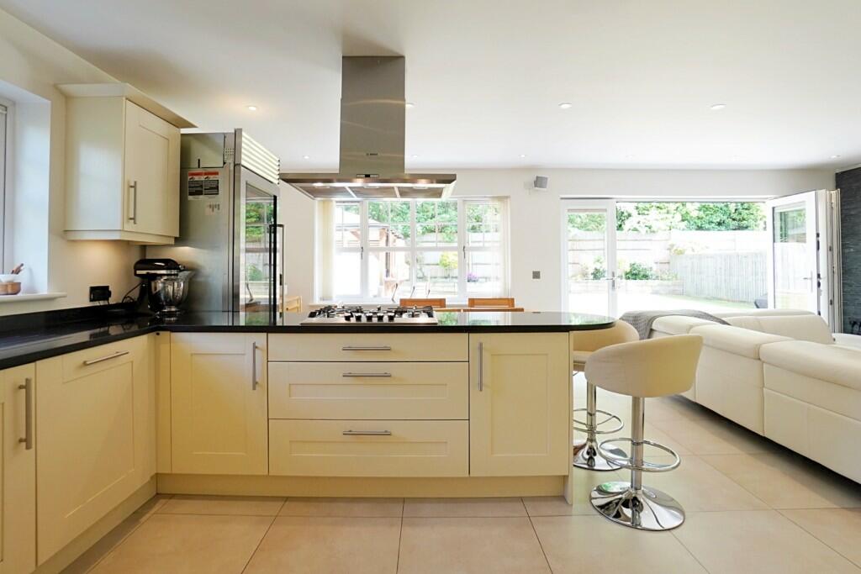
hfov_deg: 100.4
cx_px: 430
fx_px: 359
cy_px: 287
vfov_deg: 77.3
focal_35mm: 15
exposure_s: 1/125
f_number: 5.6
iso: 640
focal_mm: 10
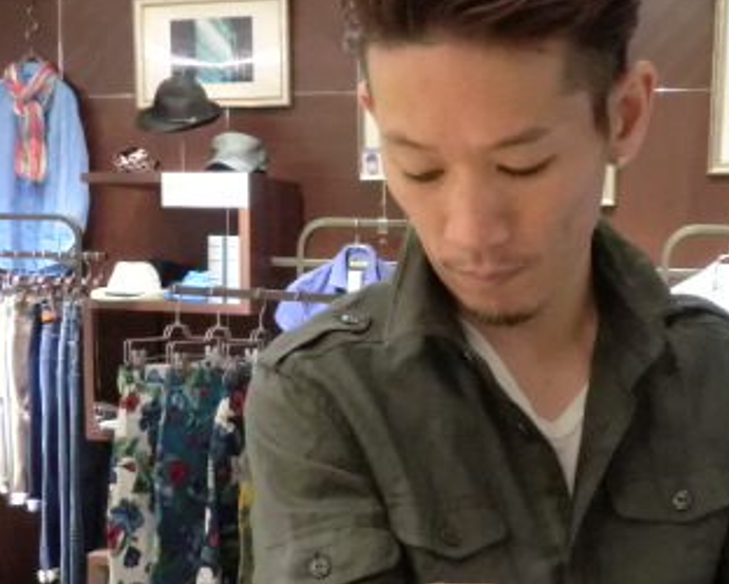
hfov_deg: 35.9
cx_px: 425
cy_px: 434
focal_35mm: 52
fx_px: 1123
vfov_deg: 28.7
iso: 800
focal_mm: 4.7
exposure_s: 1/60
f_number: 2.8
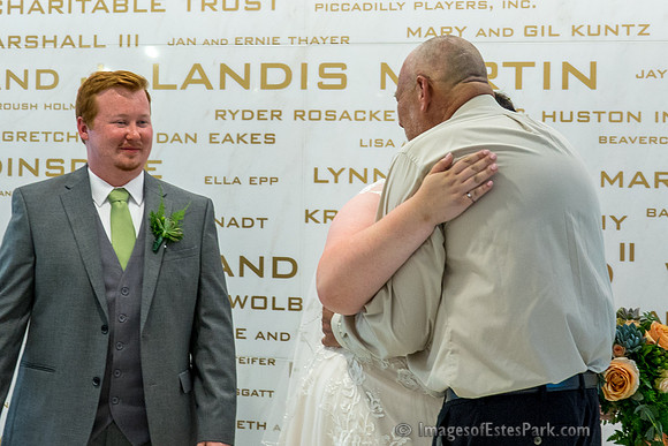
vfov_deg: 36.9
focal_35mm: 36
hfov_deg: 53.1
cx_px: 334
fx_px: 668
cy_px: 223
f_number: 3.2
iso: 100
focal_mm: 13.31
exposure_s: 1/100
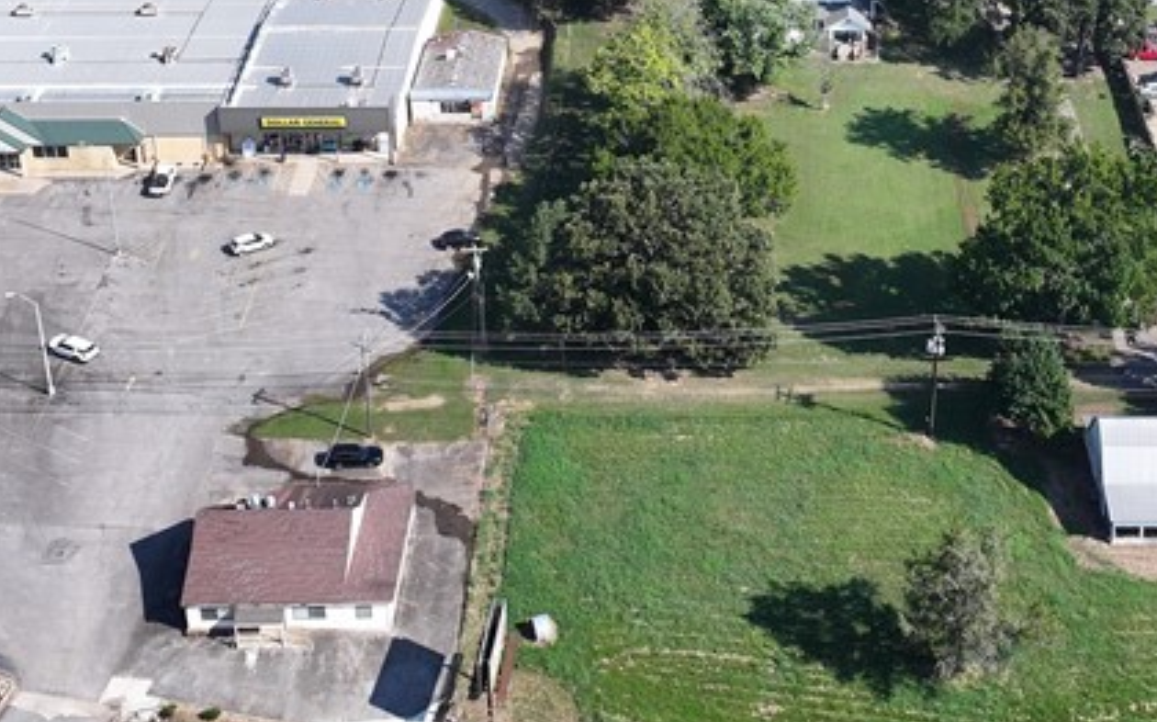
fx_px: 1954
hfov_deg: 32.8
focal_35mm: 62
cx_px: 733
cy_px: 29
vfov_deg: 20.4
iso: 100
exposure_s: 1/1250
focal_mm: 12.29
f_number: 2.8
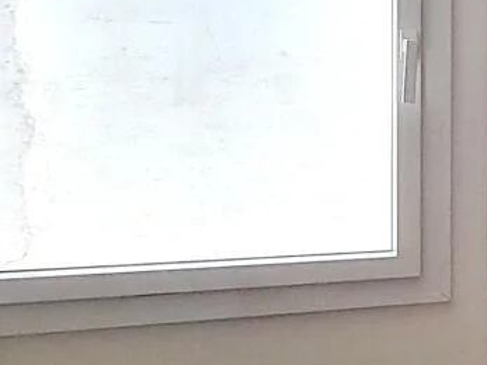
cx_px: 921
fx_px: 1013
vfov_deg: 20.3
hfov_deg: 19.1
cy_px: 115
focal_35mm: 72
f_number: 2.2
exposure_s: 1/50
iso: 250
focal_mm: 2.2
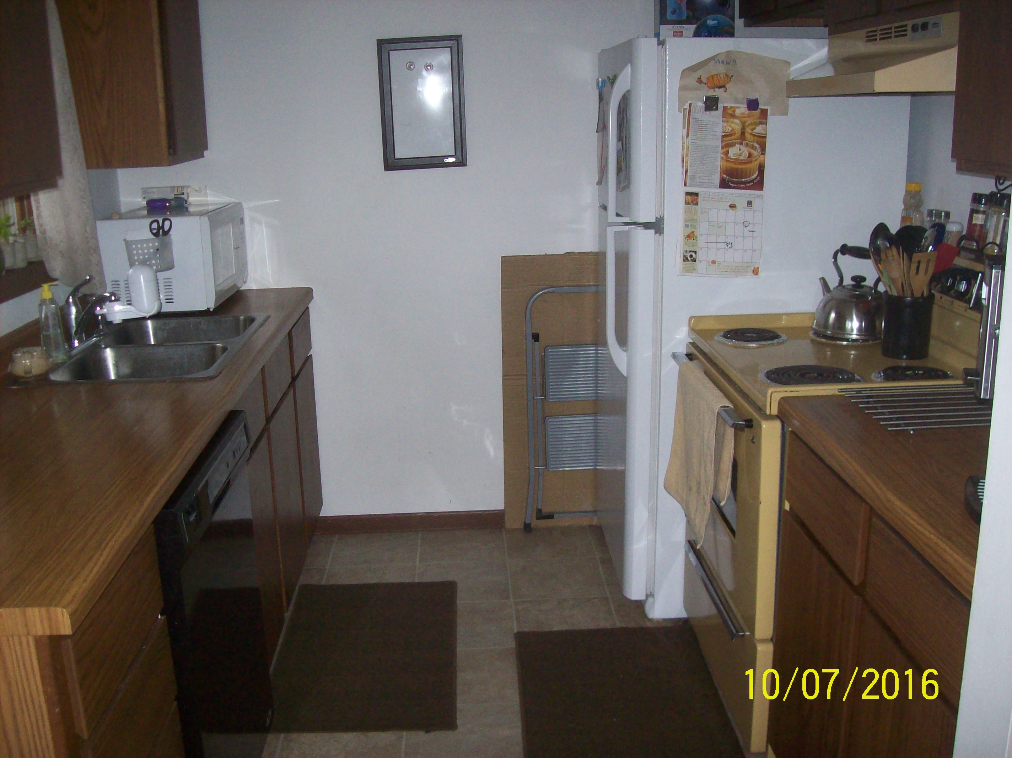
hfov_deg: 51.4
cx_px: 506
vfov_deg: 39.6
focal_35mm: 36
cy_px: 379
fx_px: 1052
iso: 200
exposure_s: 1/64
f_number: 2.7
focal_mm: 6
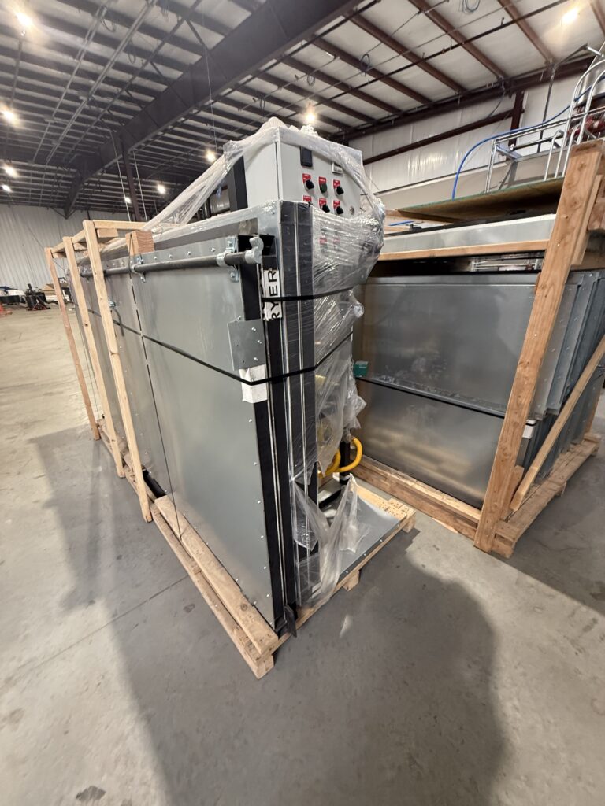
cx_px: 302
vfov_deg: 102.1
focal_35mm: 14
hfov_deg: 85.7
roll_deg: +0.6
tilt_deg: -18.6
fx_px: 326
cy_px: 403
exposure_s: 1/60
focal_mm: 2.22
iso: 320
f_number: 2.2
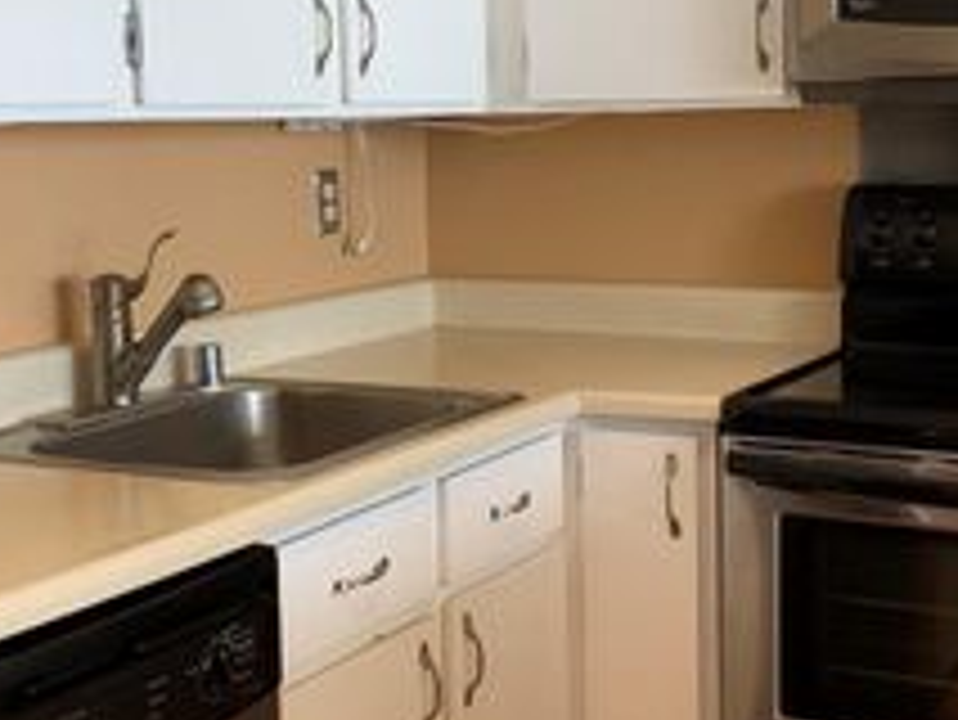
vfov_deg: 24.0
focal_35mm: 61
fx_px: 1689
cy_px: 290
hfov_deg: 31.6
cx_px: 549
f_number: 1.8
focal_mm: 4.25
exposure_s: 1/60
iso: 80
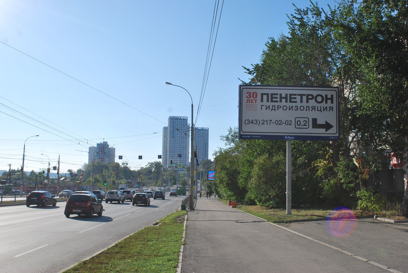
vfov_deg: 35.6
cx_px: 204
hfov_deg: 51.2
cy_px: 136
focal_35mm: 38
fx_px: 426
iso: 100
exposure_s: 1/320
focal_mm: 25
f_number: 9
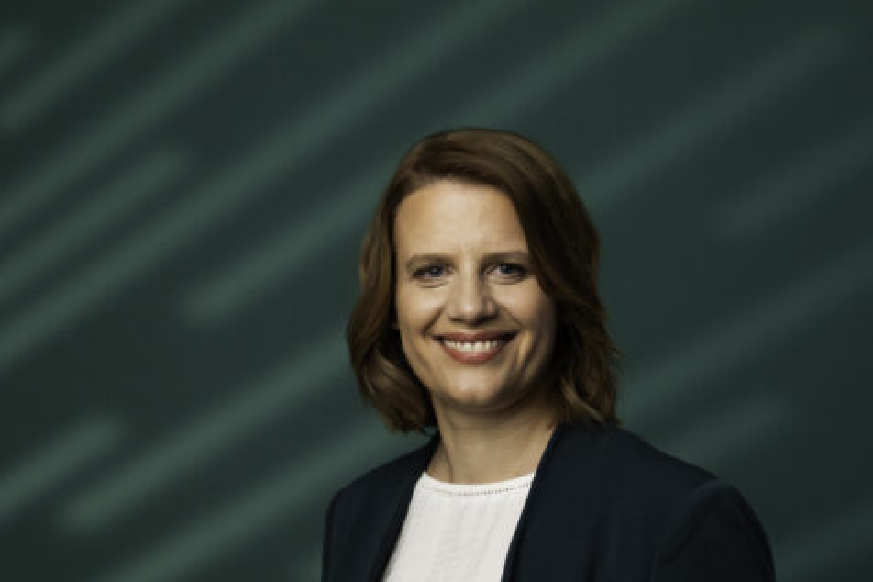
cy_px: 408
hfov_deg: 20.4
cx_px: 411
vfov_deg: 13.6
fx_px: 2424
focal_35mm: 100
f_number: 3.8
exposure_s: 1/200
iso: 1600
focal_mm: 62
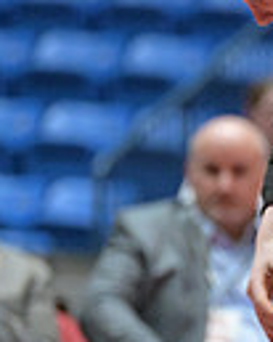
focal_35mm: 570
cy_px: 251
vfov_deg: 3.4
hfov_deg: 2.7
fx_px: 5764
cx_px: 761
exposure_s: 1/800
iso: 6400
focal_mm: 135
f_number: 2.8
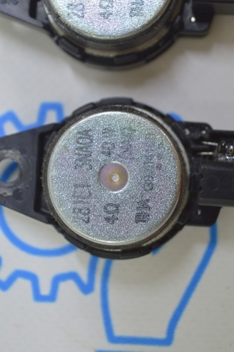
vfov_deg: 24.6
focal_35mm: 82
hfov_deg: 16.5
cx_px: 117
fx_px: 806
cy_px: 176
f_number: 5.6
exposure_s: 1/20
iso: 400
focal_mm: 55
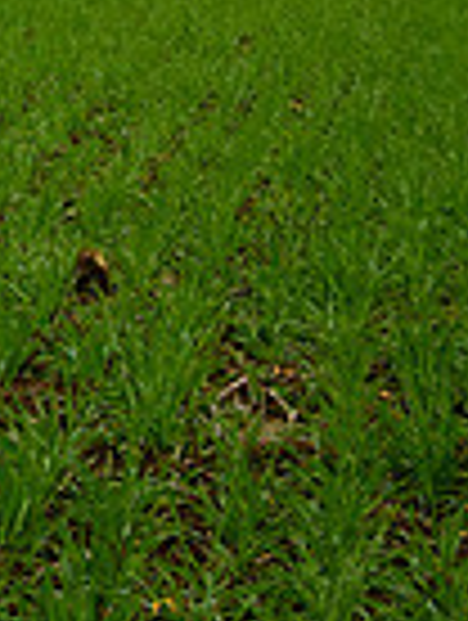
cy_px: -218
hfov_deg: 7.1
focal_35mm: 193
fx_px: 3468
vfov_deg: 10.0
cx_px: -756
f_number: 7.1
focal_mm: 23
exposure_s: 1/250
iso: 320
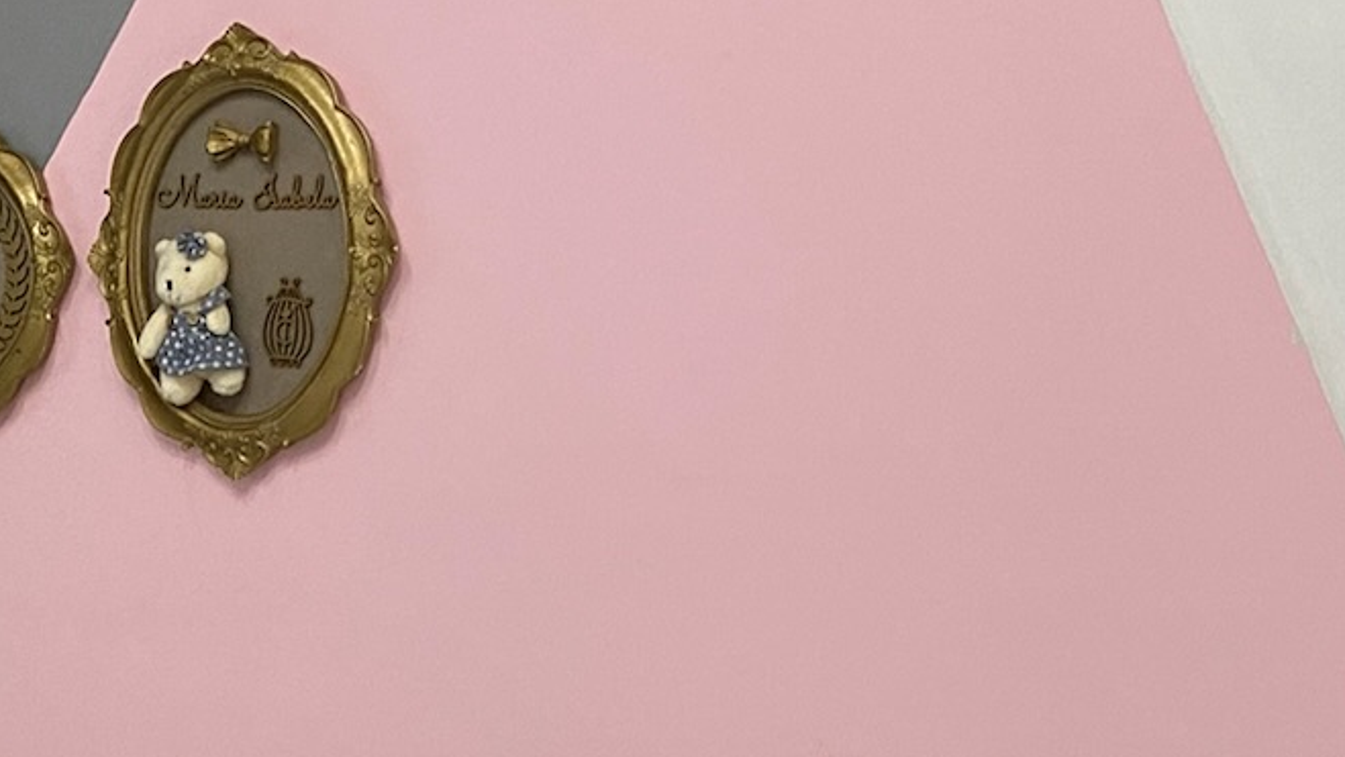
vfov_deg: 13.1
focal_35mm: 88
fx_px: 3139
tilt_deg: -13.6
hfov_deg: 22.5
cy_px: 1065
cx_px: -216
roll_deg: +1.4
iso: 100
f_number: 1.8
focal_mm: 4.25
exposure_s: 1/60
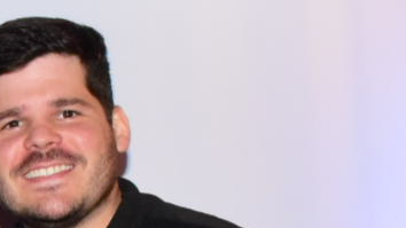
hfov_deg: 13.5
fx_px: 1550
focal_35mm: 144
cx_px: -310
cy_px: 345
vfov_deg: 8.2
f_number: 5.6
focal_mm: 20
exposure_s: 1/100
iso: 3200
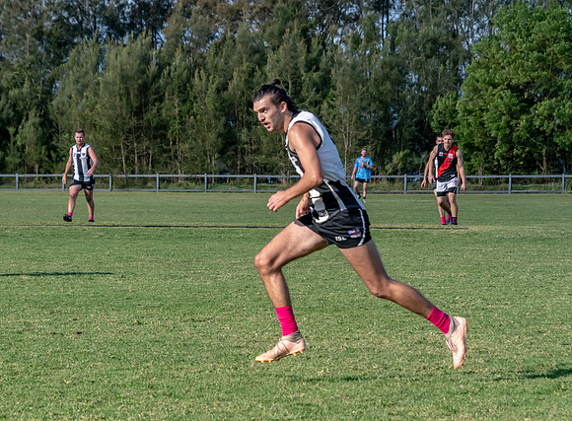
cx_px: 220
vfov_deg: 8.2
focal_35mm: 179
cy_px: 235
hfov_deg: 11.1
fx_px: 2935
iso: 800
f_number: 6.3
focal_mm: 100
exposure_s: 1/2500
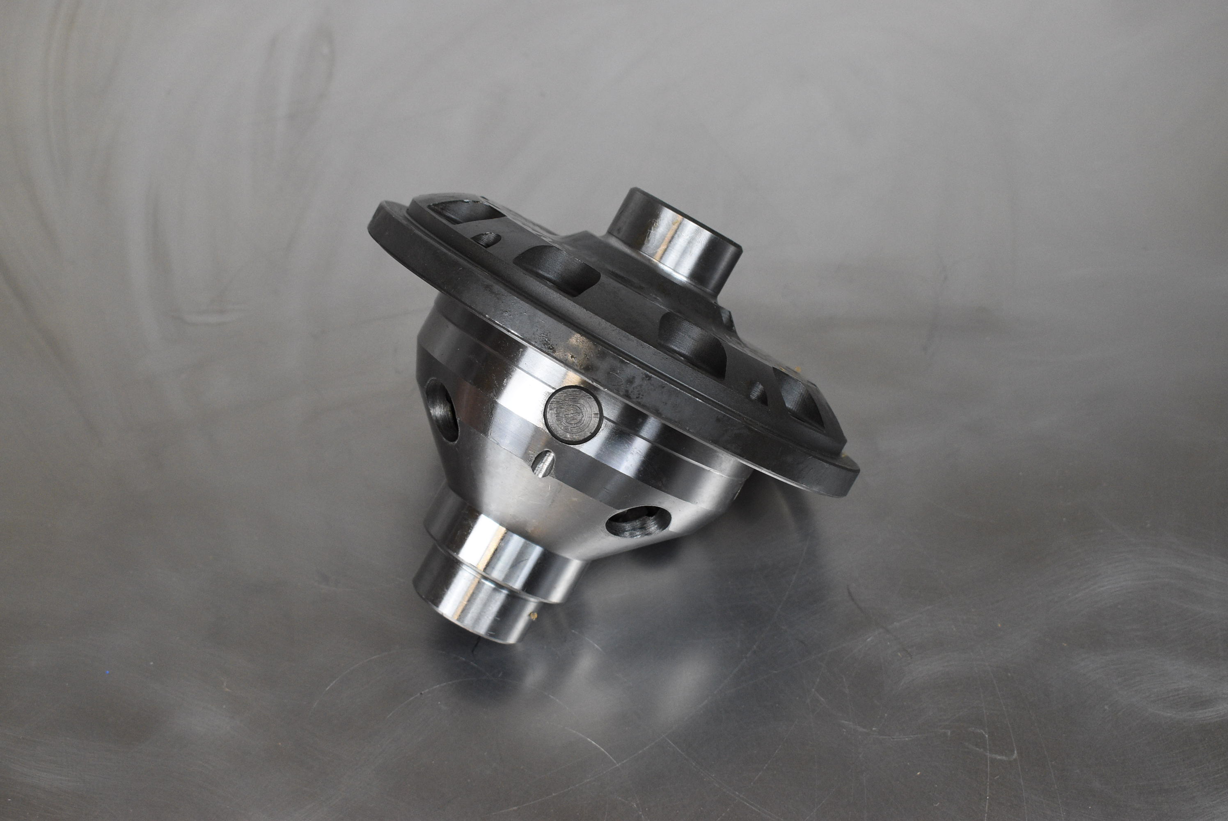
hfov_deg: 38.9
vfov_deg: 26.5
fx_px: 1741
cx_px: 614
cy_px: 410
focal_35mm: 51
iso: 1250
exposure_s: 1/160
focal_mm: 34
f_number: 6.3
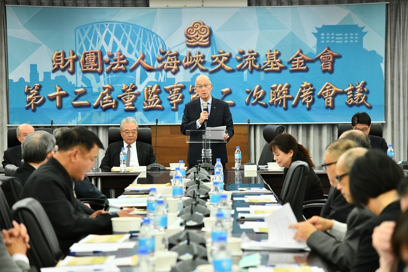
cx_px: 204
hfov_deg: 17.1
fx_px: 1360
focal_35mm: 120
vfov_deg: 11.4
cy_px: 136
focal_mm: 120
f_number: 4.5
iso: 3200
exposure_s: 1/100
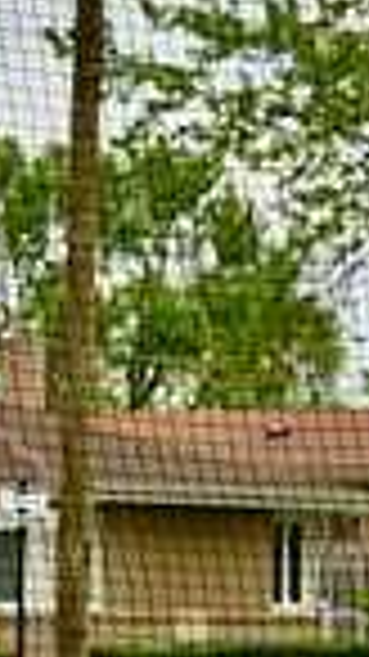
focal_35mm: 291
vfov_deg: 7.4
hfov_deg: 4.0
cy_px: 164
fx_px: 5068
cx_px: 1098
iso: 400
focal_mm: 70
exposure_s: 1/800
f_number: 5
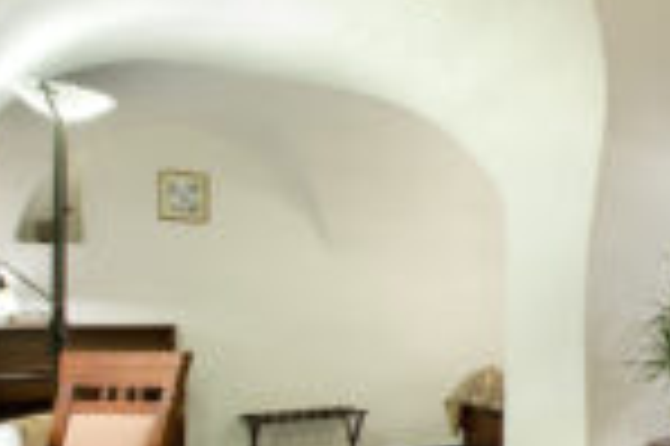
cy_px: 315
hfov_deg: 37.8
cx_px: 771
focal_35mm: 41
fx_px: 762
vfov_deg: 32.1
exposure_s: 1
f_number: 10
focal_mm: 14
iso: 200
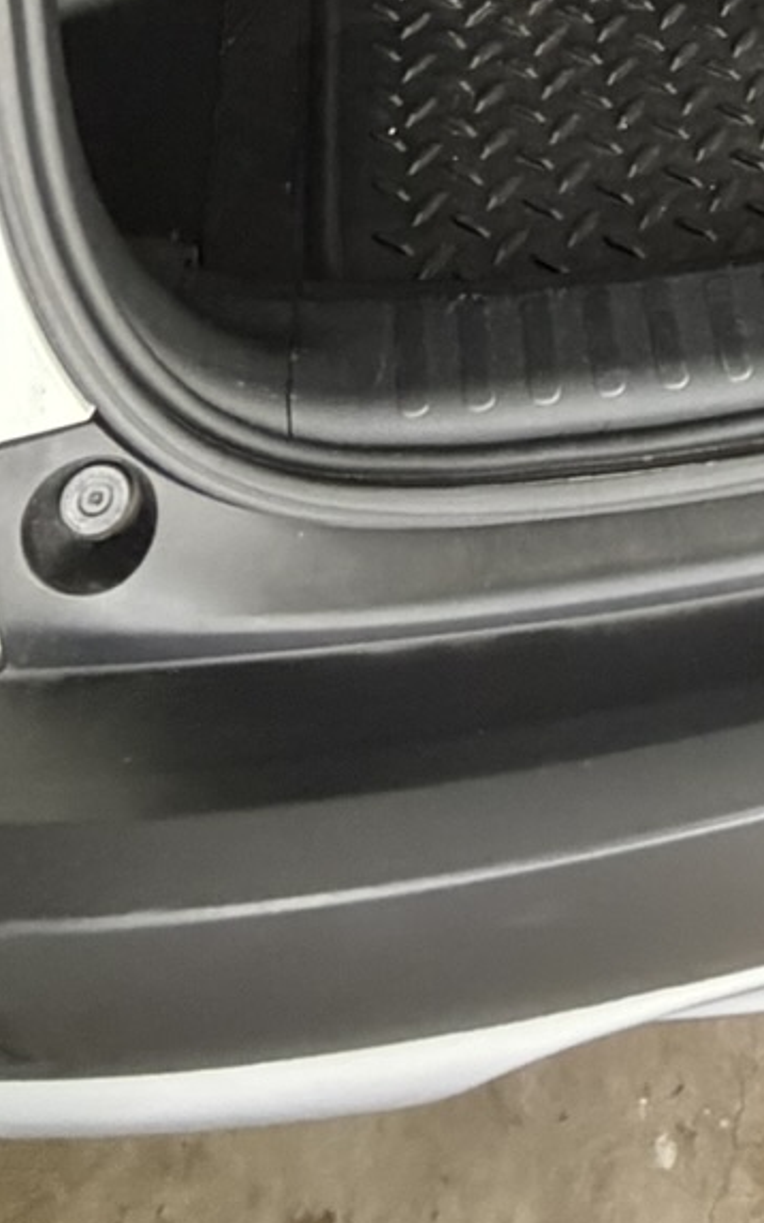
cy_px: -660
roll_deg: -0.2
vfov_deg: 26.3
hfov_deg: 22.3
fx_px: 1766
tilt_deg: -16.2
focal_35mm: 53
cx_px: 952
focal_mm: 2.22
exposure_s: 1/60
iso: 800
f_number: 2.2
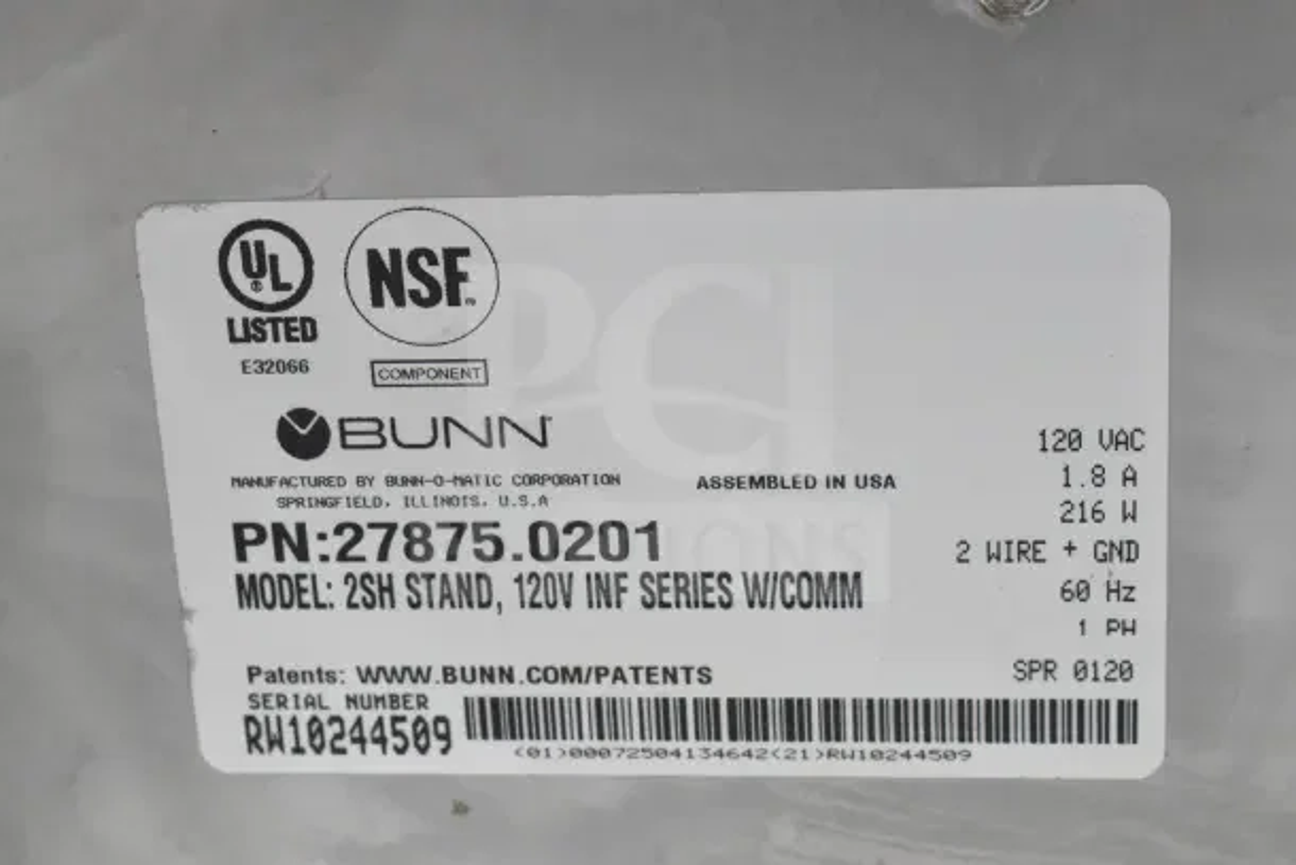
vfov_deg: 16.6
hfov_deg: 24.6
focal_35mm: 82
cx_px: 648
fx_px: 2971
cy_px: 432
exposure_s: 1/250
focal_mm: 55
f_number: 8
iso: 6400
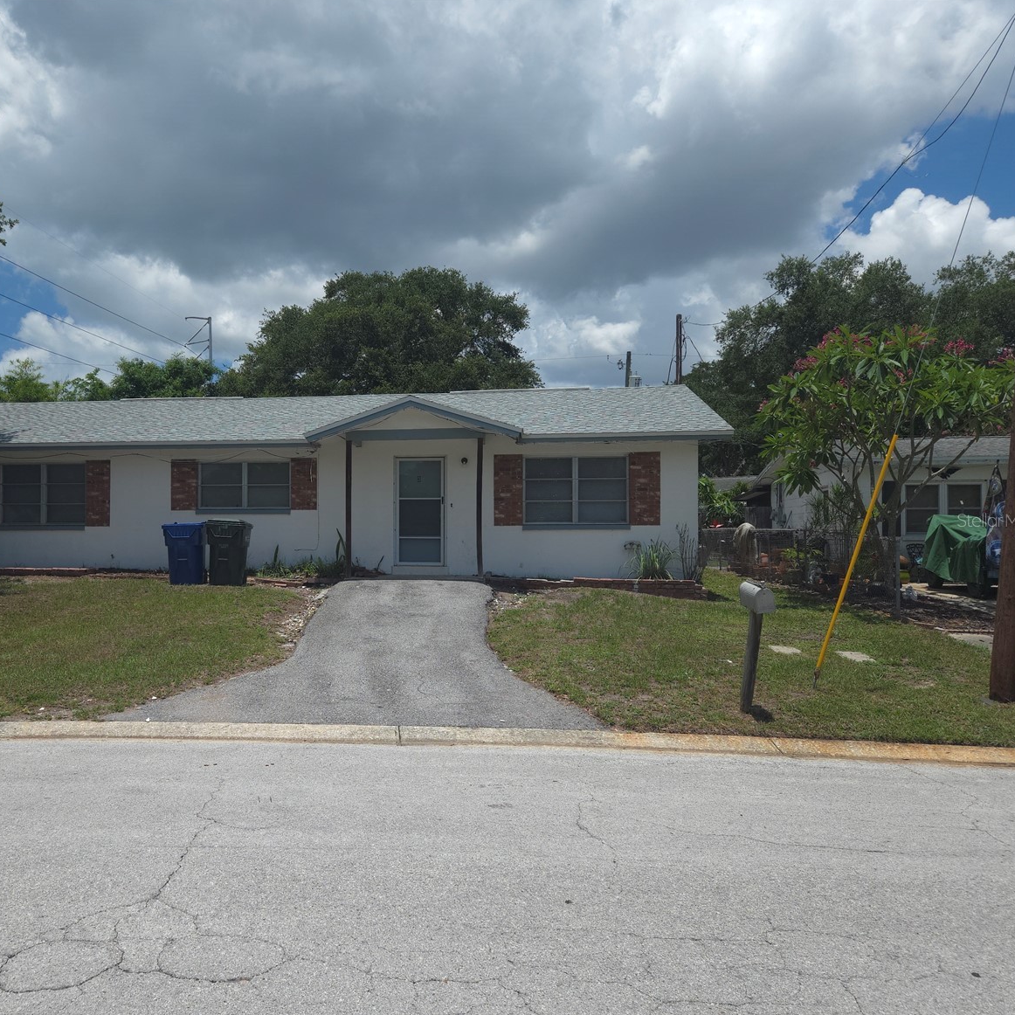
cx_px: 341
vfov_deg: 57.3
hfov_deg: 56.1
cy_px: 520
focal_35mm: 28
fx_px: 929
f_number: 1.8
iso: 50
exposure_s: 1/3616
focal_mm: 5.4
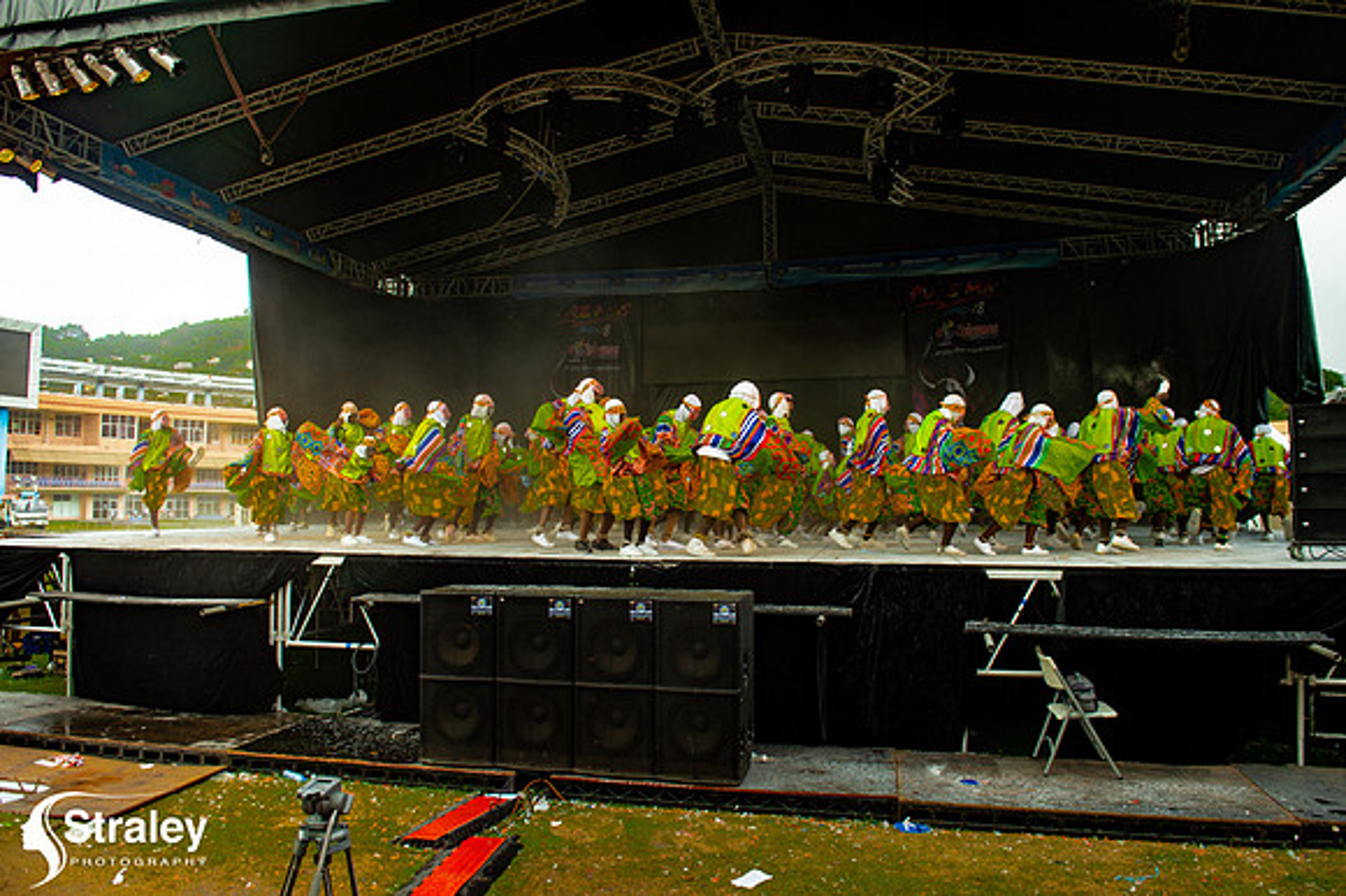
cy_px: 448
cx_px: 673
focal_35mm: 24
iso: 125
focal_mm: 24
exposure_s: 1/250
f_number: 5.6
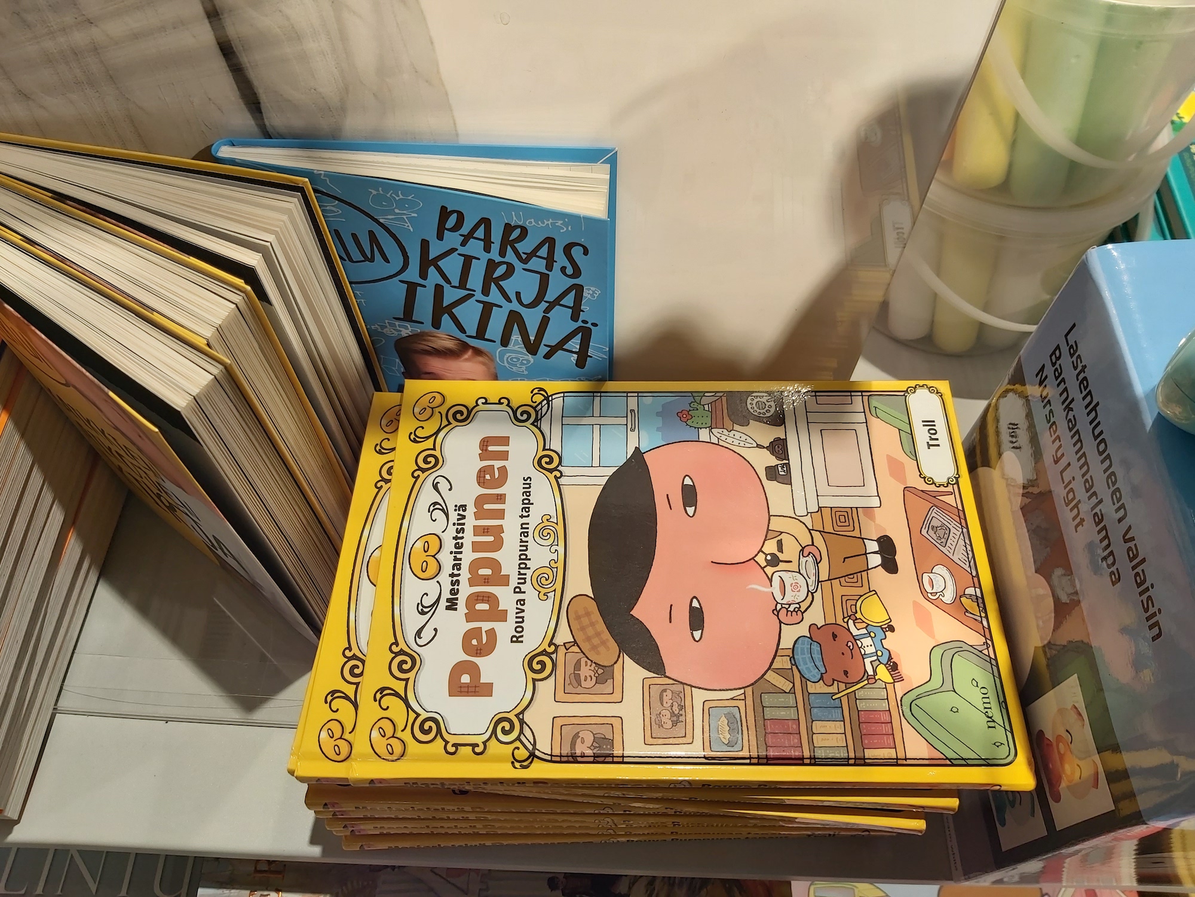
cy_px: 448
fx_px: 898
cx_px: 598
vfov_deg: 53.1
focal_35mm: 26
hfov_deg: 67.3
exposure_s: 1/166
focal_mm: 3.92
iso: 64
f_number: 1.7
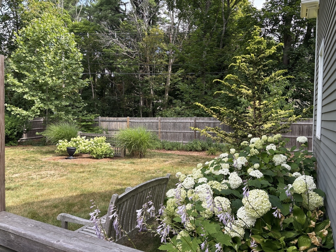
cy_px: 126
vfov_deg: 53.1
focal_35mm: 26
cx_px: 168
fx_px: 252
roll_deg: -1.1
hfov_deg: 67.3
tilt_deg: -2.1
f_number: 1.6
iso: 50
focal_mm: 5.96
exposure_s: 1/565
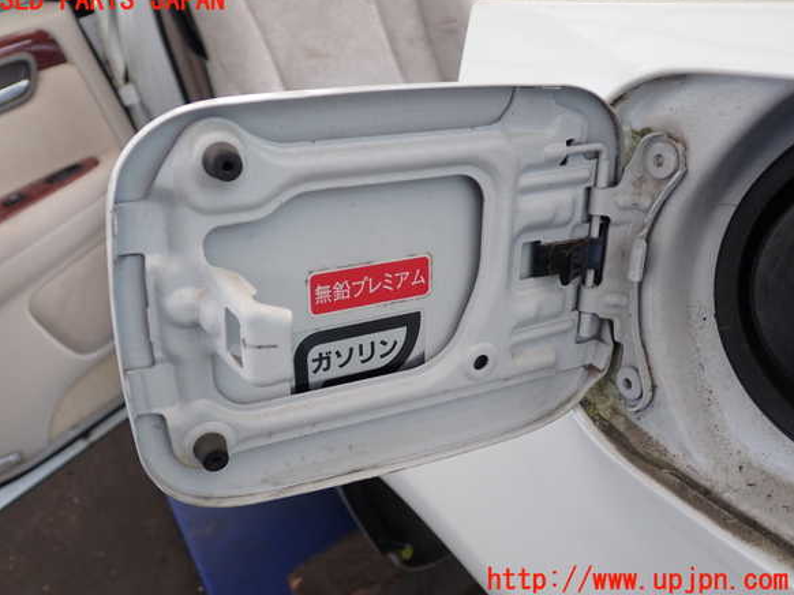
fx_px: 757
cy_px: 291
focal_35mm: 33
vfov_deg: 42.9
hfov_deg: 55.4
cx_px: 386
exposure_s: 1/50
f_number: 2.4
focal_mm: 5.79
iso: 200
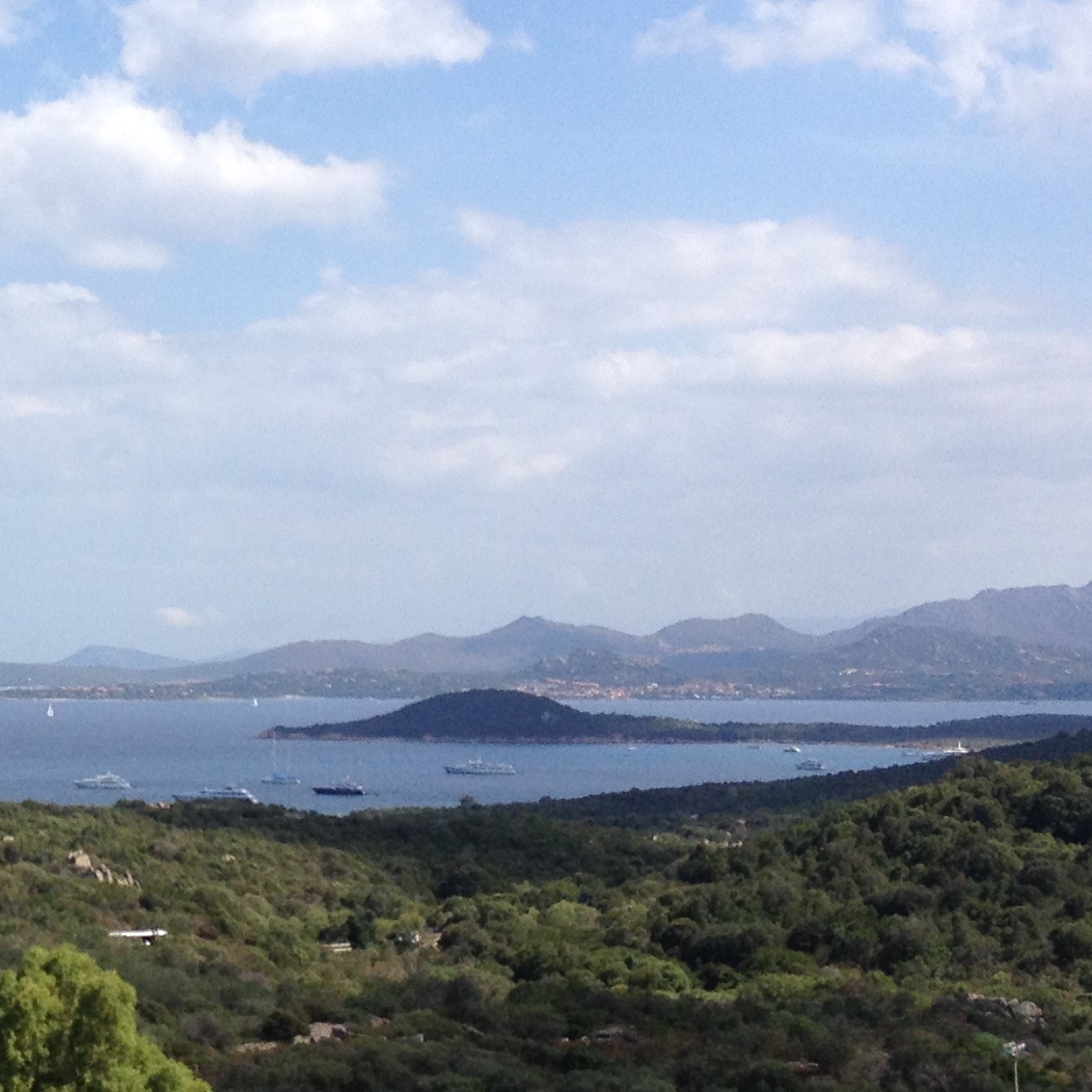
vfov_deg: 18.1
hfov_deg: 17.5
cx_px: -88
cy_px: 367
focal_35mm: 96
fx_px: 3426
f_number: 2.4
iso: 50
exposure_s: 1/1972
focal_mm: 4.28
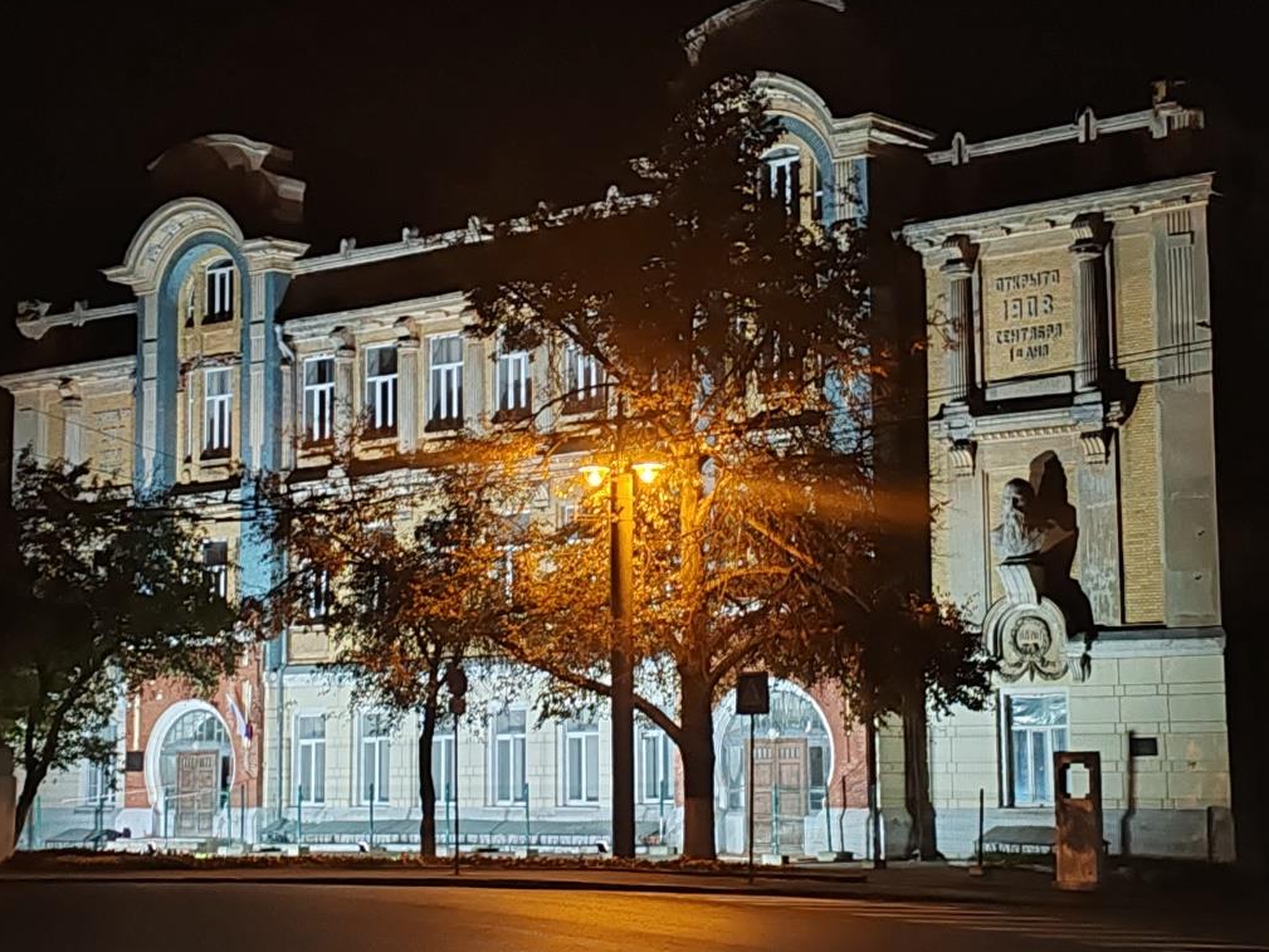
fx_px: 2456
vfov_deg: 21.9
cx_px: 639
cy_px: 470
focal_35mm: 67
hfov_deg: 29.0
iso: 1250
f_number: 1.9
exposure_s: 1/50
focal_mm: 6.12
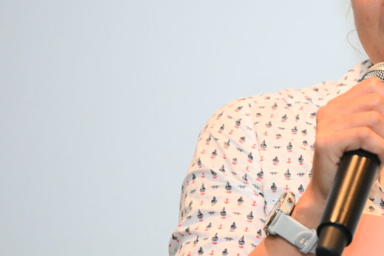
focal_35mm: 400
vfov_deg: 3.4
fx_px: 4266
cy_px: 121
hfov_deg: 5.1
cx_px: 446
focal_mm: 145
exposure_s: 1/200
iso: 1250
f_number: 2.8
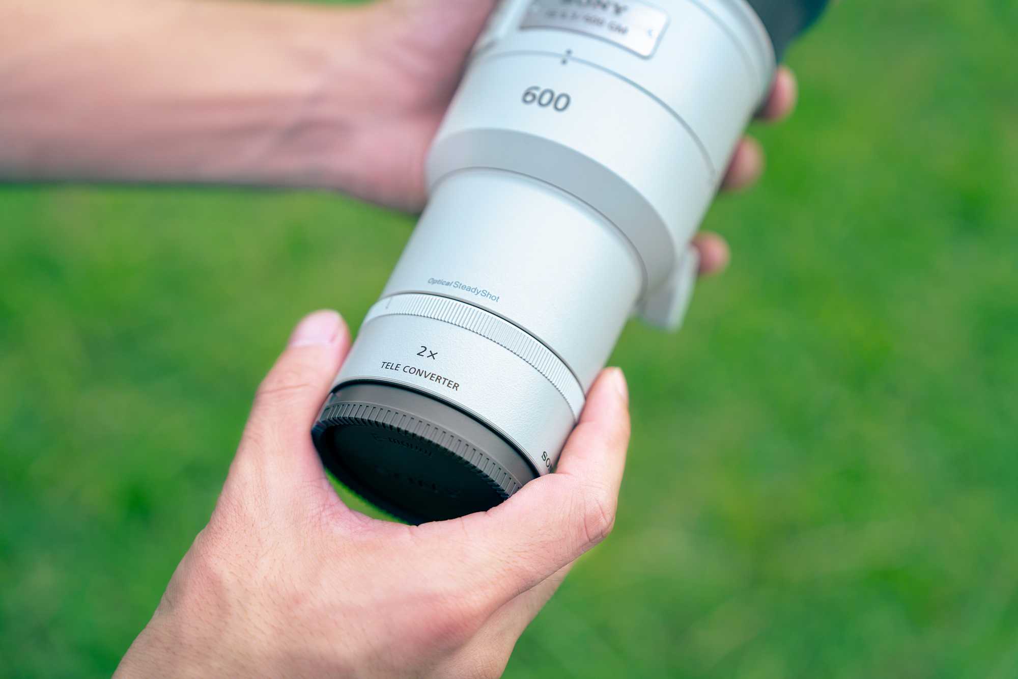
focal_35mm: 66
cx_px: 509
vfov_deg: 20.6
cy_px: 340
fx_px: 1866
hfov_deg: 30.5
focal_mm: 66
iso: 200
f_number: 2.8
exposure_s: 1/400
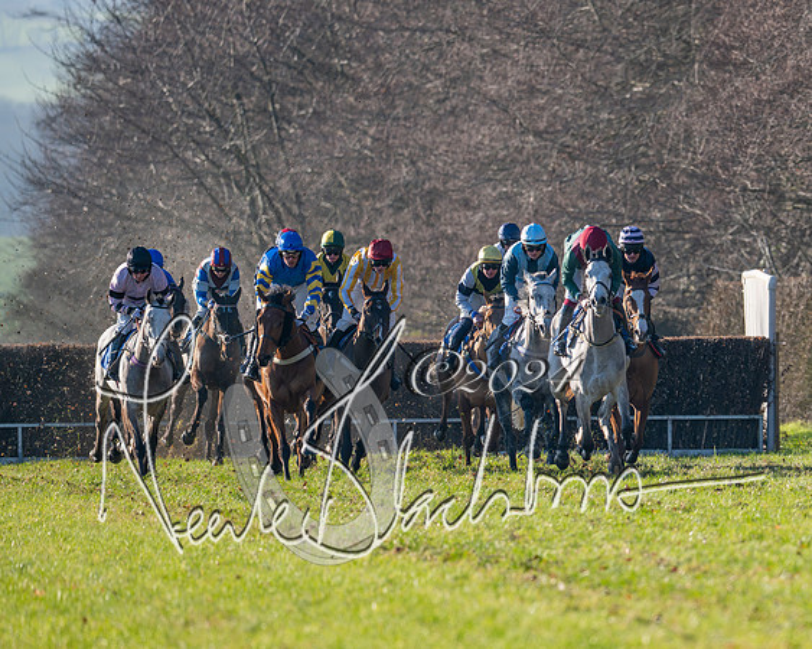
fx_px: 15533
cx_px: 688
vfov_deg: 2.4
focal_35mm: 647
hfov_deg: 3.0
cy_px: 354
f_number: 5
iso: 400
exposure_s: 1/2000
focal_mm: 400
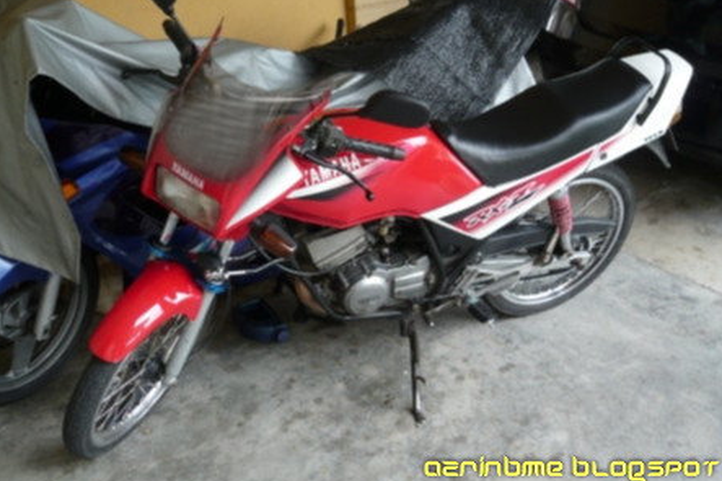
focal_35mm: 40
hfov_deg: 48.5
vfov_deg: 33.4
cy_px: 217
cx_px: 360
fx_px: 802
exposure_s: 1/50
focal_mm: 6.2
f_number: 3.2
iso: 100
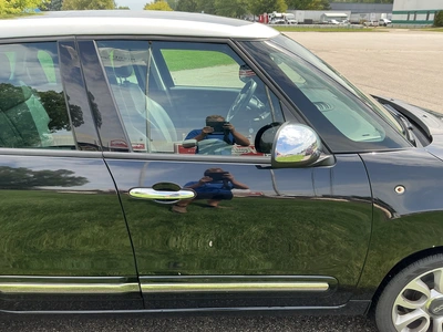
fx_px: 358
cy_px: 166
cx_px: 222
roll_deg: -0.5
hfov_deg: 63.4
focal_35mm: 28
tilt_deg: -20.4
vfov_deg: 49.7
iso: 25
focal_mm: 3
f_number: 1.8
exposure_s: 1/415
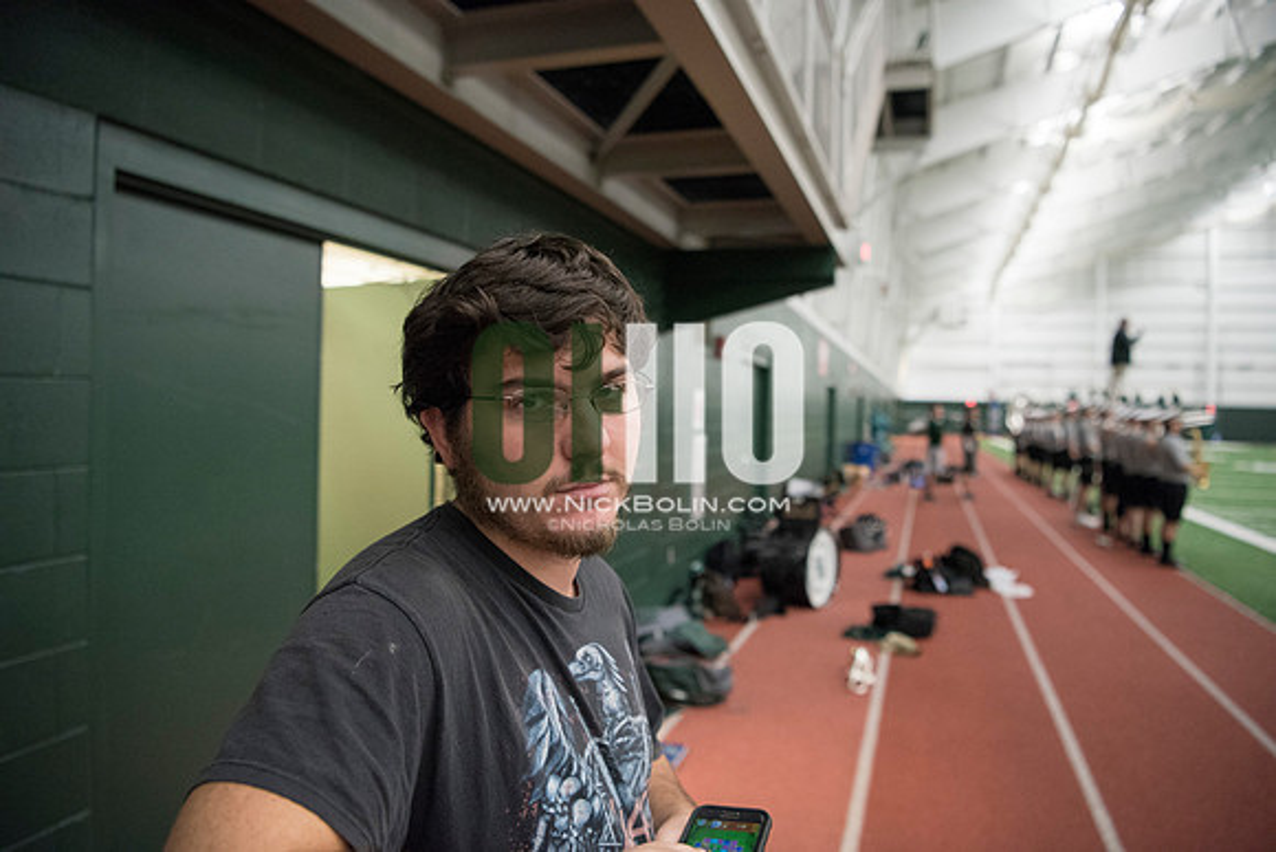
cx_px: 638
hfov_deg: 69.4
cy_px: 426
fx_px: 922
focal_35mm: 26
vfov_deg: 49.6
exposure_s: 1/200
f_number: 3.2
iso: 3200
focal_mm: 26
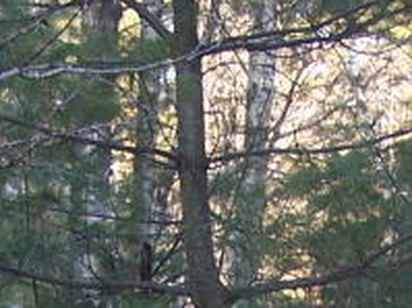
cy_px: 566
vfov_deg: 7.3
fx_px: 2331
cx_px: 416
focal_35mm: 196
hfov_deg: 10.0
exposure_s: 1/50
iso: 80
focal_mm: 6.3
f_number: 2.8
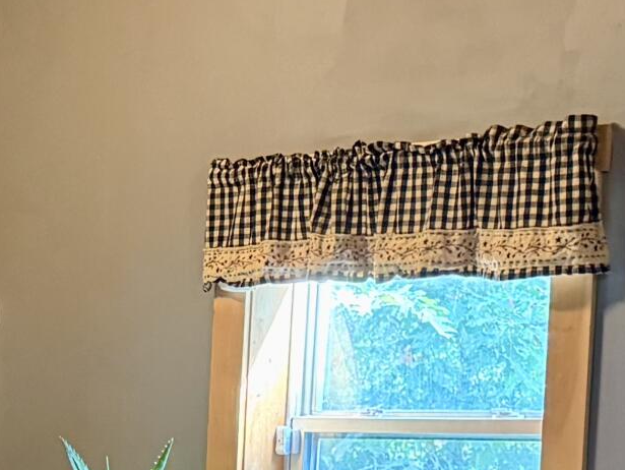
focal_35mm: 117
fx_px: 2114
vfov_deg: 12.2
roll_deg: -0.7
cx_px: -301
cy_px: 662
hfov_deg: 15.6
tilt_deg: -6.1
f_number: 1.78
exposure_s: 1/40
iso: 800
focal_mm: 6.76
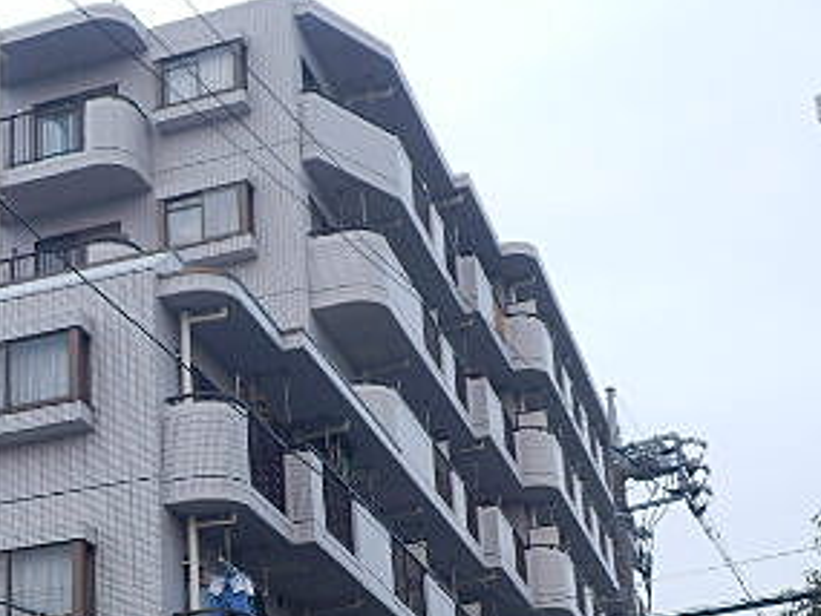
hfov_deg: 23.1
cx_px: 133
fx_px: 1969
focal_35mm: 83
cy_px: 584
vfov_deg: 17.5
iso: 100
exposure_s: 1/40
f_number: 3.9
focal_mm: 6.6
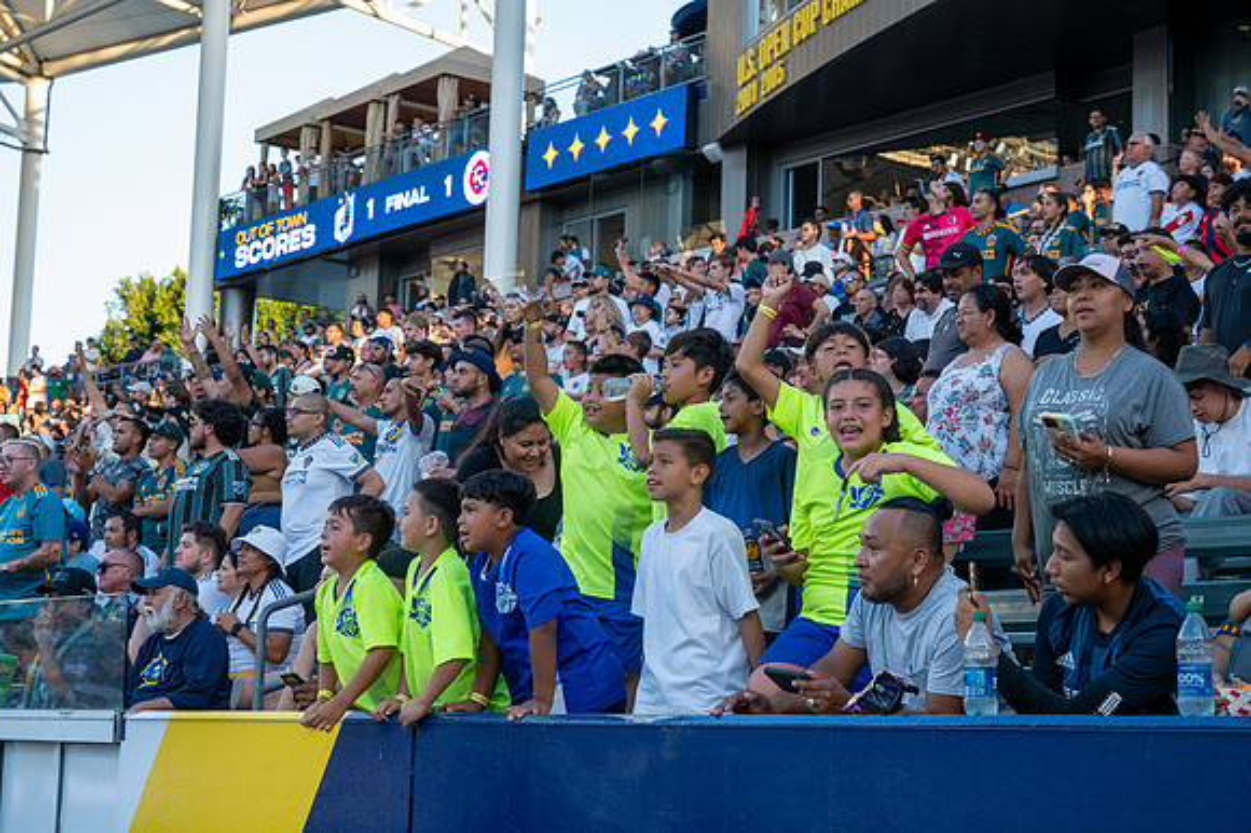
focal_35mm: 70
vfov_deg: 19.4
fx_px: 2431
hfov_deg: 28.9
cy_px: 416
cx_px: 626
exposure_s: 1/400
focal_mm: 70
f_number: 8
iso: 1800
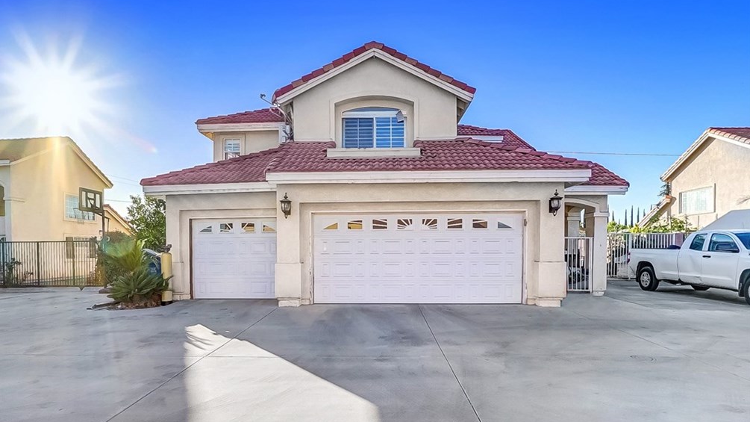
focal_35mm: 16
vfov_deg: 67.1
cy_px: 214
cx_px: 370
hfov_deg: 99.4
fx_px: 318
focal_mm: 10
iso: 400
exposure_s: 1/640
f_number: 9
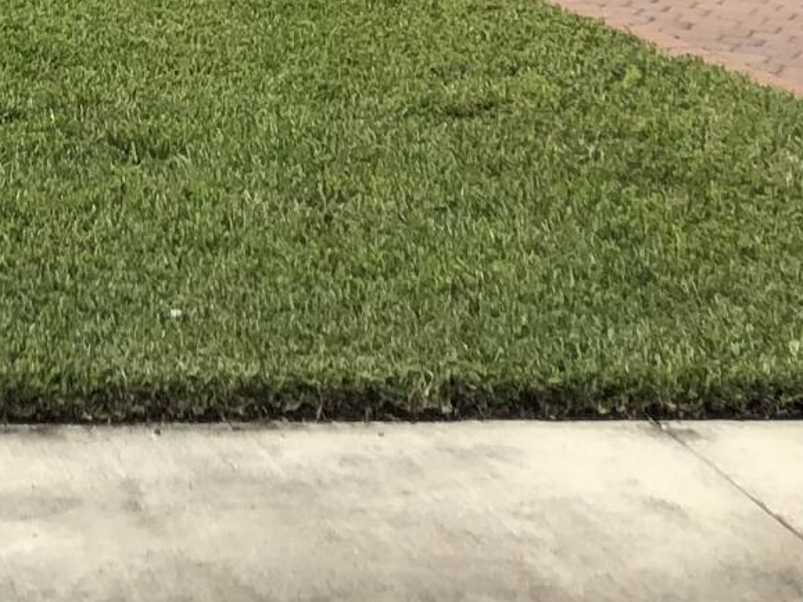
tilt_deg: +6.3
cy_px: -756
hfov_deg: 13.4
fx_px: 3363
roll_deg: -1.3
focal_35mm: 145
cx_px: -53
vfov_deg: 9.3
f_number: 1.8
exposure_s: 1/3003
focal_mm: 3.99
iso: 20
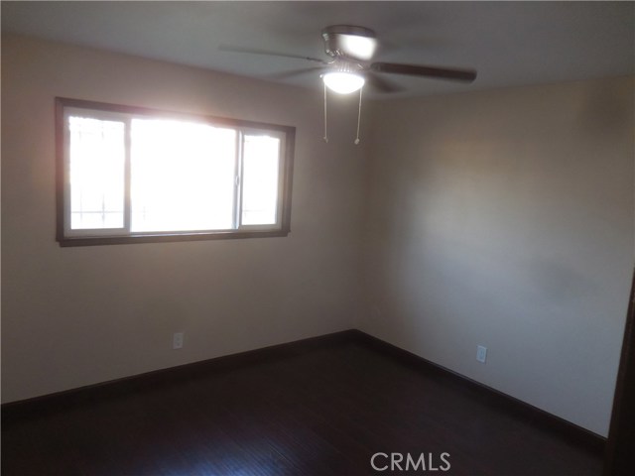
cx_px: 318
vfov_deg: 54.9
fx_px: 459
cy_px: 238
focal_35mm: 25
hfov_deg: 69.4
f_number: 3.3
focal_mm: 4.5
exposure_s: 1/30
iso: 220
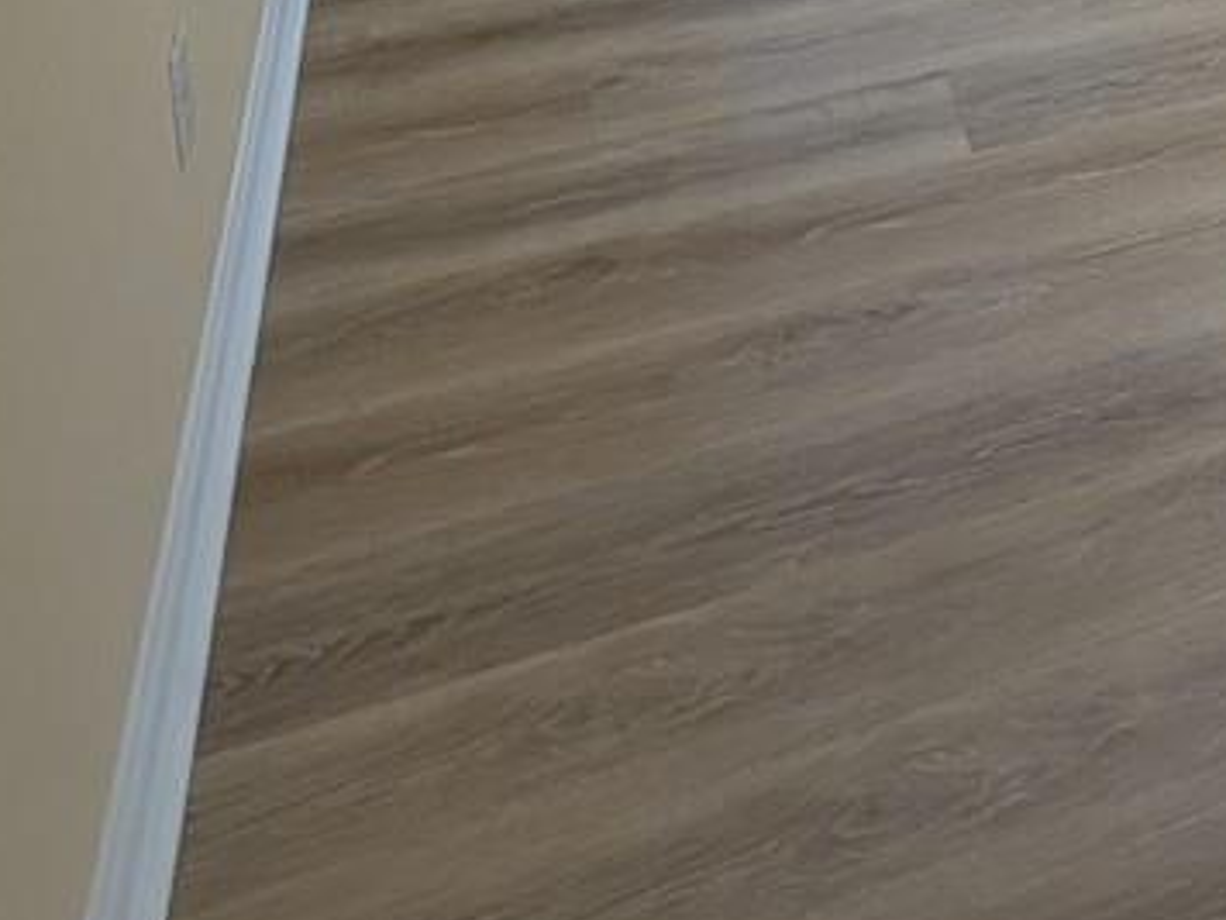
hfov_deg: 25.6
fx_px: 1913
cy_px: -600
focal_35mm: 54
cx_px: 1880
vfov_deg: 21.1
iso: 106
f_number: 1.95
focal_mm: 2.23
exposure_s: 1/120
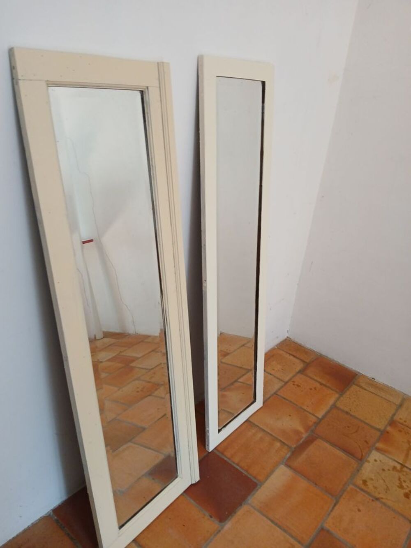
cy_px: 274
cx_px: 206
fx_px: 412
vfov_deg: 67.3
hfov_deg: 53.1
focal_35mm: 26
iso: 160
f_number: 1.8
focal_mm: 3.98
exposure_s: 1/50
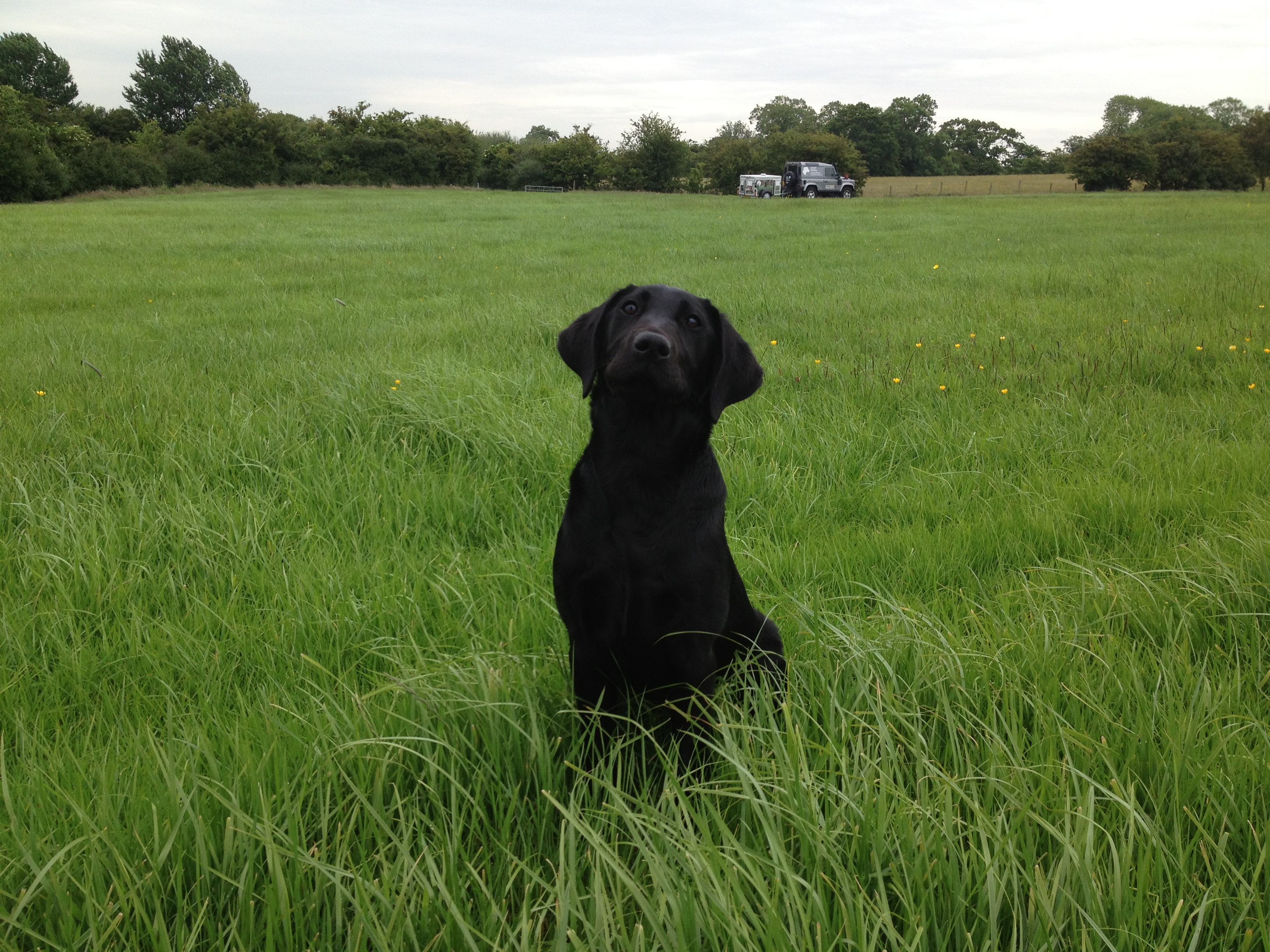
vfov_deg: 40.7
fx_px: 1284
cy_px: 476
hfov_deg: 52.6
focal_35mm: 35
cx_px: 635
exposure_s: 1/438
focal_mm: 4.28
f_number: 2.4
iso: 50
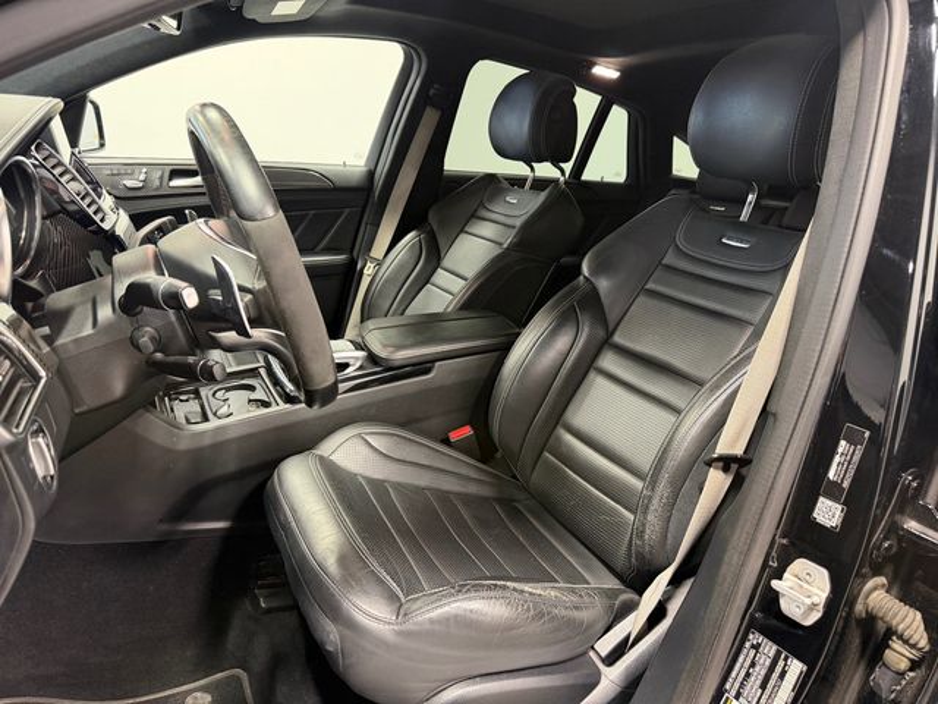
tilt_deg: -16.1
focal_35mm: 24
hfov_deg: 71.6
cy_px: 352
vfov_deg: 56.8
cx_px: 469
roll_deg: -7.3
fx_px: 650
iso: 320
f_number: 1.78
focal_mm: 6.76
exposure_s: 1/60
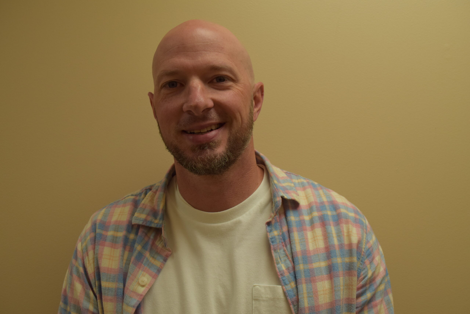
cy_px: 157
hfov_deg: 57.2
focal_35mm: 33
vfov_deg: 40.0
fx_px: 431
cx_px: 235
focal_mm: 22
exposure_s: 1/160
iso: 400
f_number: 6.3
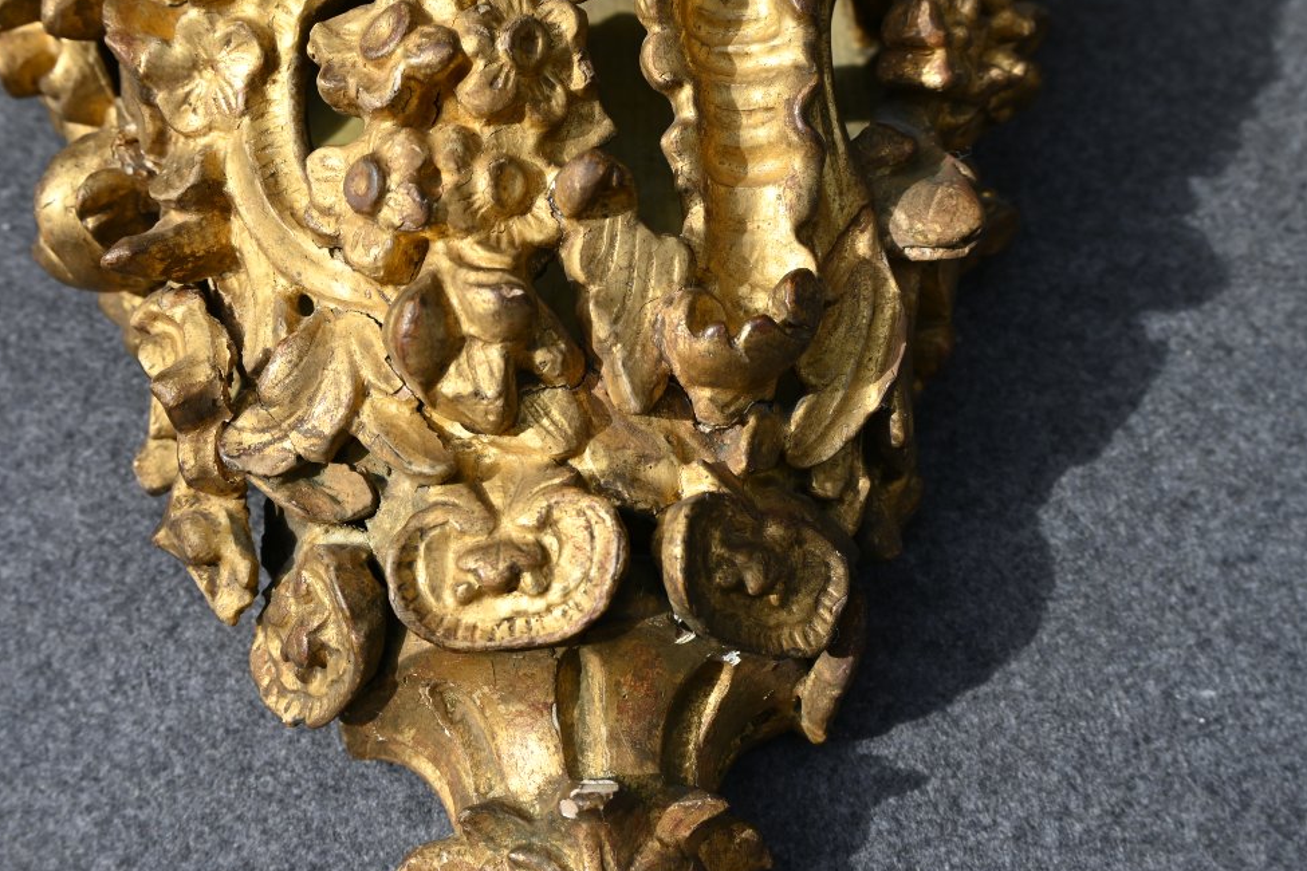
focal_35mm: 48
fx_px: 1743
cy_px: 390
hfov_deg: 41.0
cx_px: 559
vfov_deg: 28.1
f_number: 5.6
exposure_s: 1/250
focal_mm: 26
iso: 100
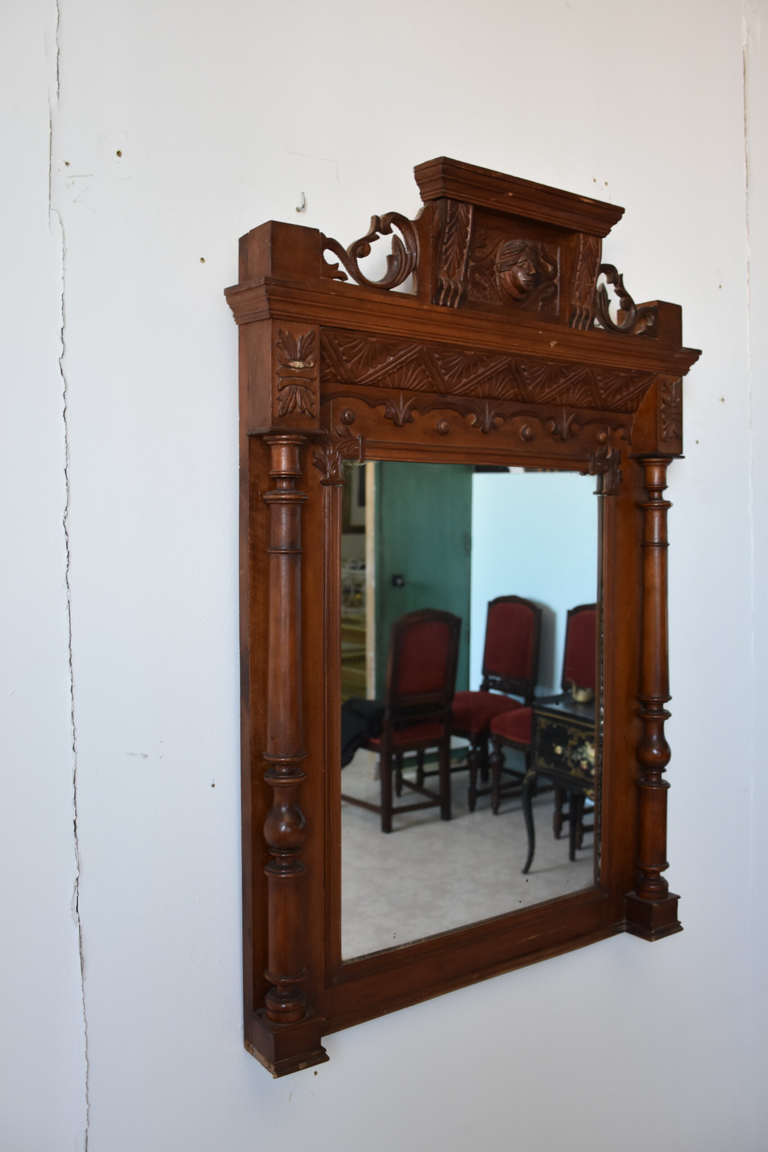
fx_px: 1056
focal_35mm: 33
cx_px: 384
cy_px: 576
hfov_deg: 40.0
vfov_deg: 57.2
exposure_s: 1/80
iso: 800
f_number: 4.5
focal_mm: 22
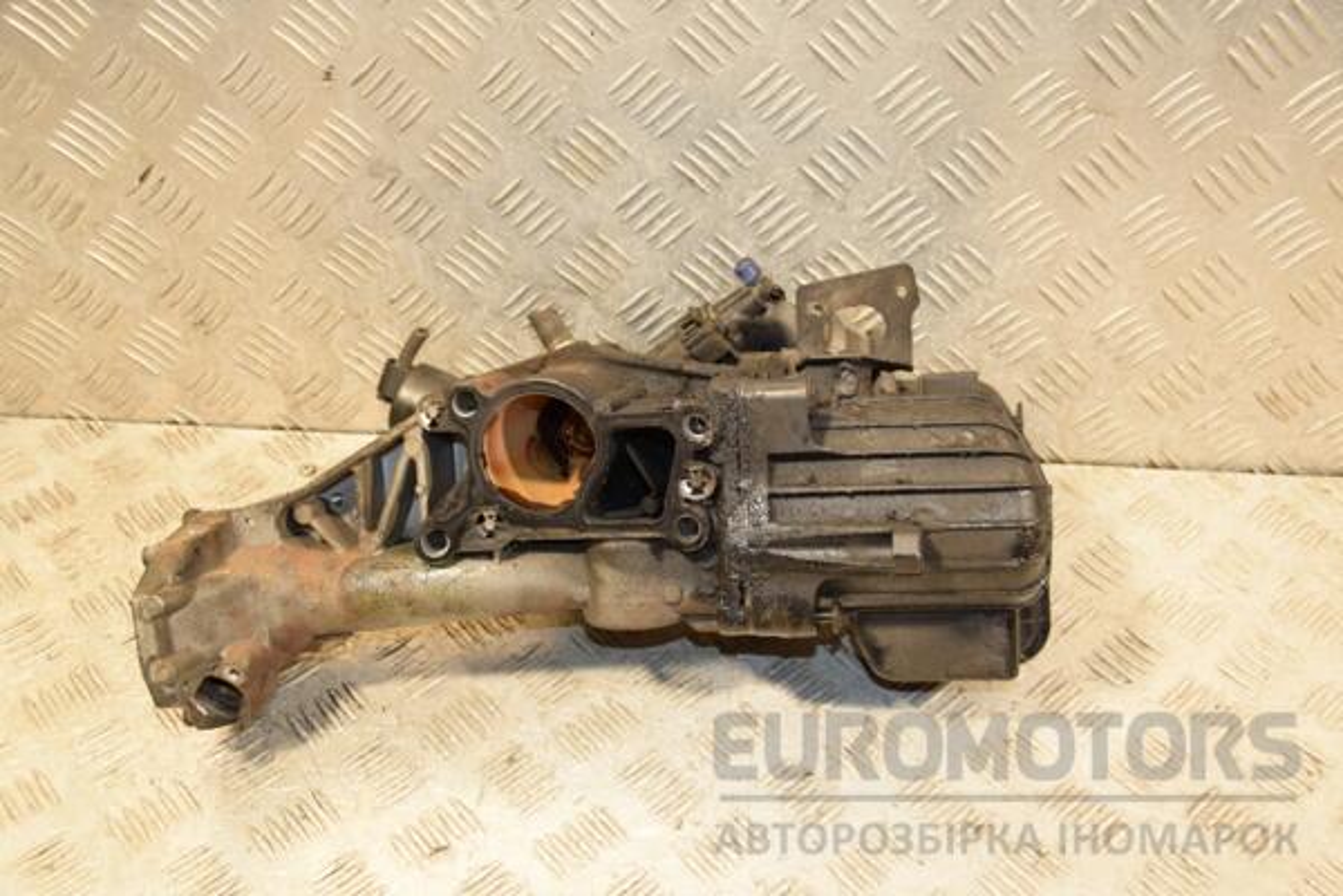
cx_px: 672
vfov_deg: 34.2
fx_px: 1455
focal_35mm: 39
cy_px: 448
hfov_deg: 49.6
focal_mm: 26
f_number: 5
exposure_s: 1/200
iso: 800
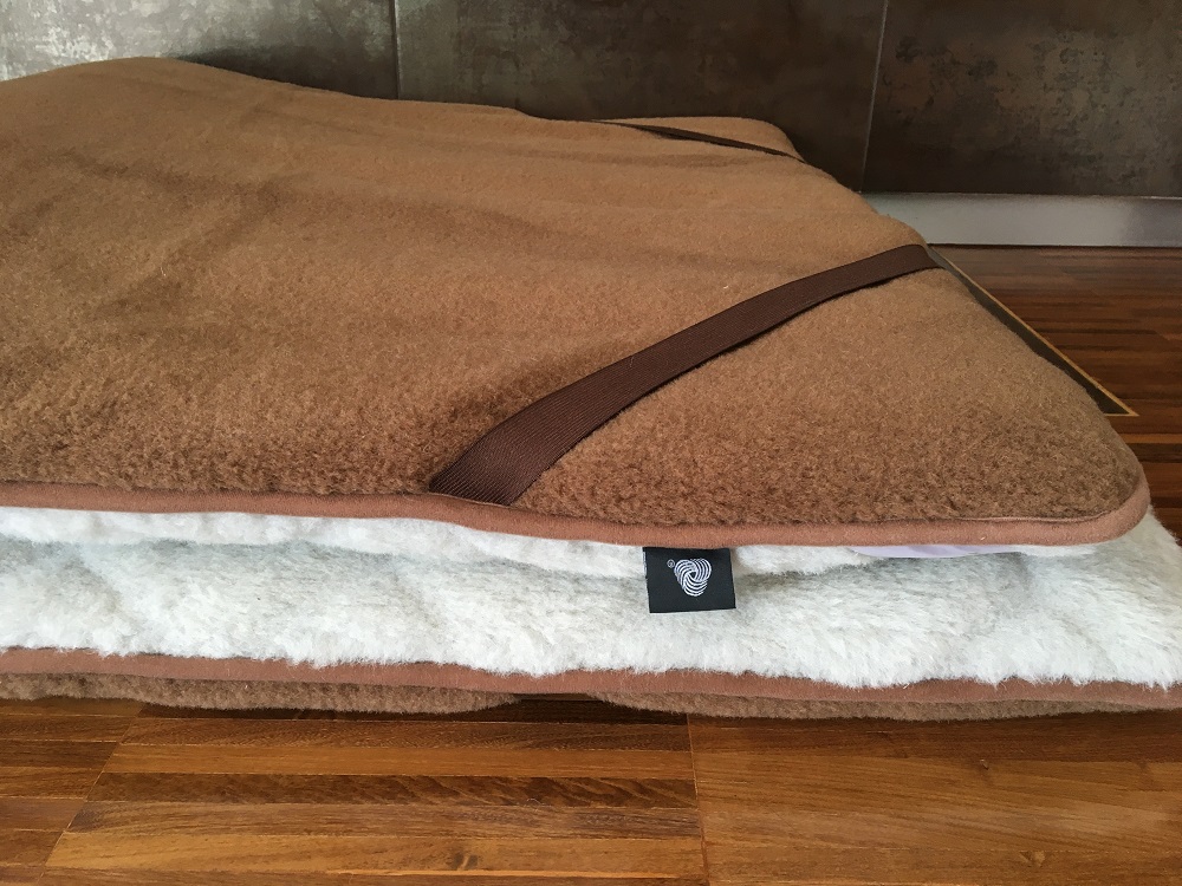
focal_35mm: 29
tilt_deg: -25.6
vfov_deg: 48.2
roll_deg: -0.9
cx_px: 591
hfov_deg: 61.7
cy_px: 443
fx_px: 990
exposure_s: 1/33
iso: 64
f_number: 2.2
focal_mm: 4.15
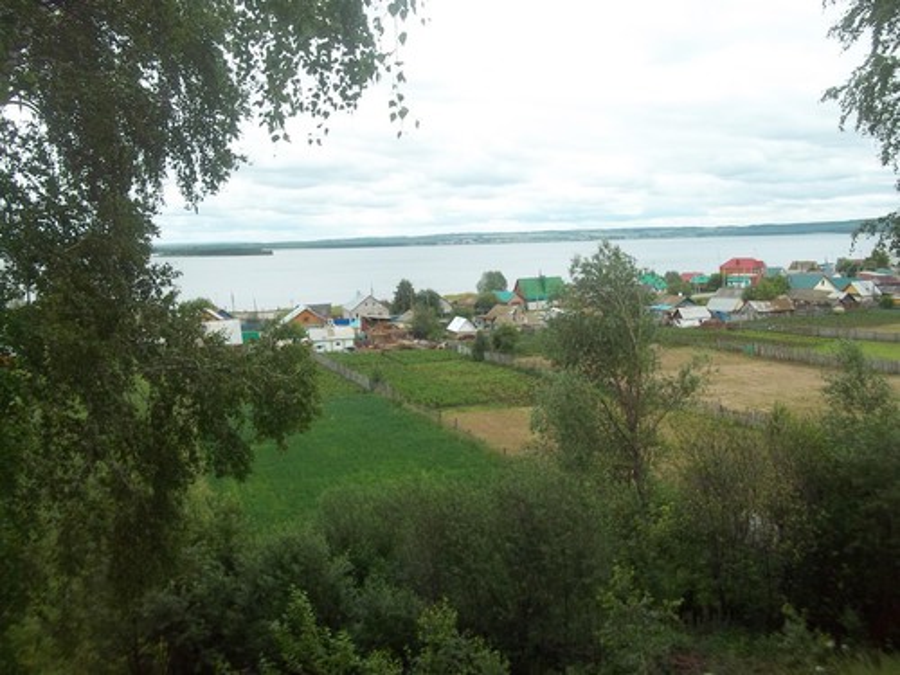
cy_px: 338
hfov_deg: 56.8
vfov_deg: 44.2
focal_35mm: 32
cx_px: 450
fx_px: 832
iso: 100
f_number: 2.9
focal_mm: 5.7
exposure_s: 1/640
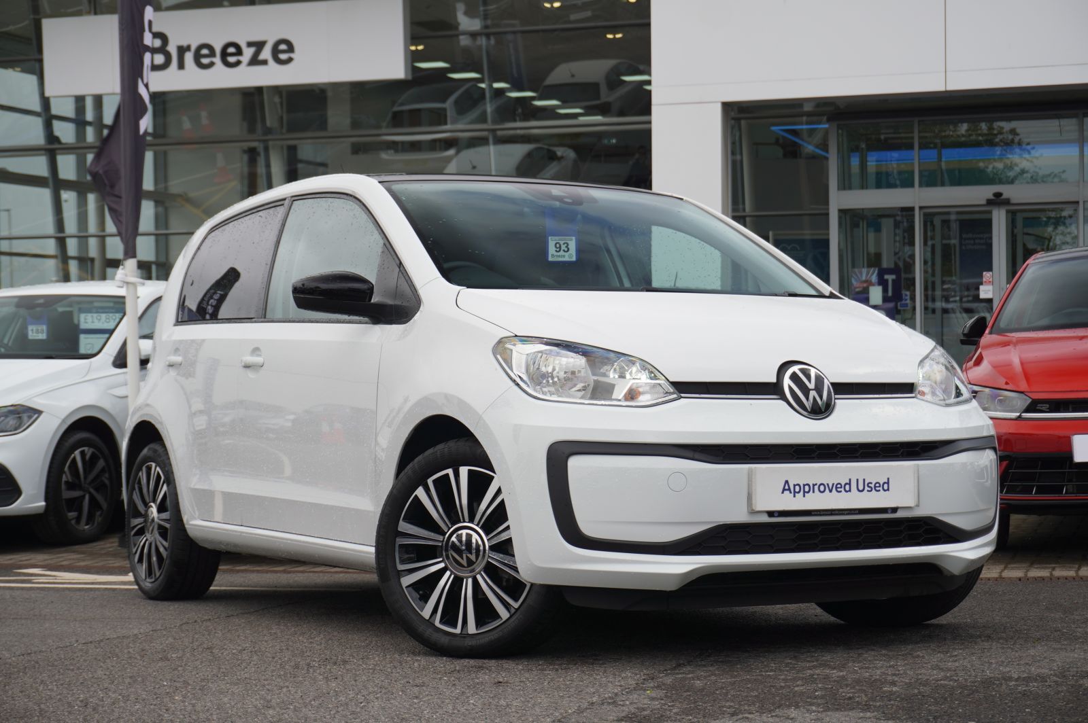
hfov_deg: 31.2
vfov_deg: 21.0
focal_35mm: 64
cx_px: 544
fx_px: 1948
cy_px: 362
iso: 100
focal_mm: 43
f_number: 5.6
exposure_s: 1/160
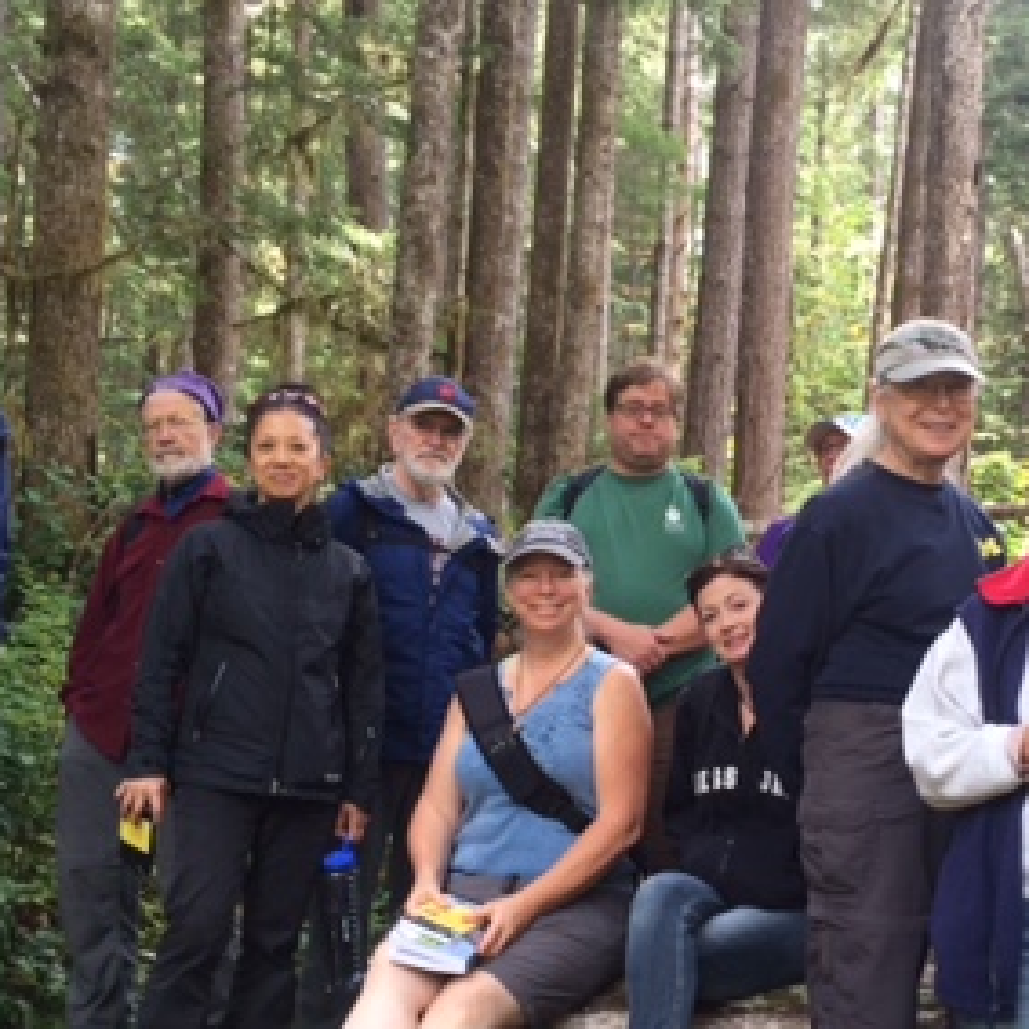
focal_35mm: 58
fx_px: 1951
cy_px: 625
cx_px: 796
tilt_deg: +3.8
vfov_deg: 29.5
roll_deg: -1.4
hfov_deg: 29.0
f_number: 2.2
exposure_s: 1/60
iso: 40
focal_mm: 4.15
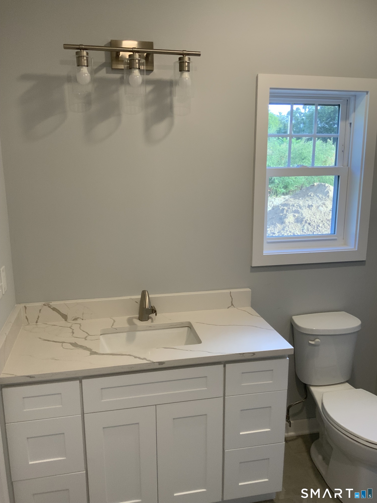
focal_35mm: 29
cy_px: 252
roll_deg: -0.8
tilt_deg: -13.8
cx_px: 188
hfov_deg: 48.2
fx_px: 421
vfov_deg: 61.7
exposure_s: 1/60
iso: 50
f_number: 1.8
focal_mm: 3
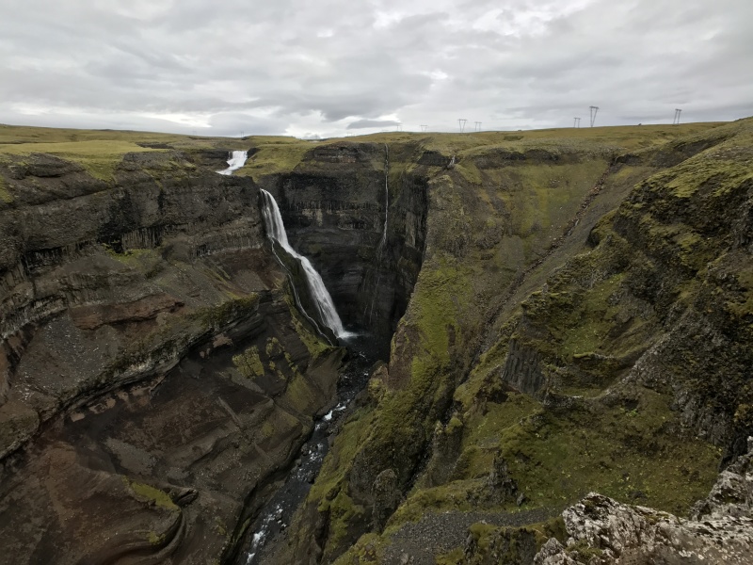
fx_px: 609
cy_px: 282
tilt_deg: -15.4
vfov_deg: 49.7
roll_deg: -0.3
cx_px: 376
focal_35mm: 28
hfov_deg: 63.4
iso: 20
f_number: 1.8
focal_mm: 3.99
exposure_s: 1/887
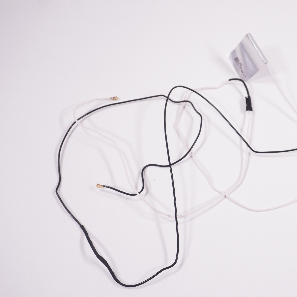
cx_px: 204
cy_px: 147
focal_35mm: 45
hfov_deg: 37.3
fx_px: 433
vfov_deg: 37.8
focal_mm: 23
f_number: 5.6
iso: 400
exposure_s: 1/250
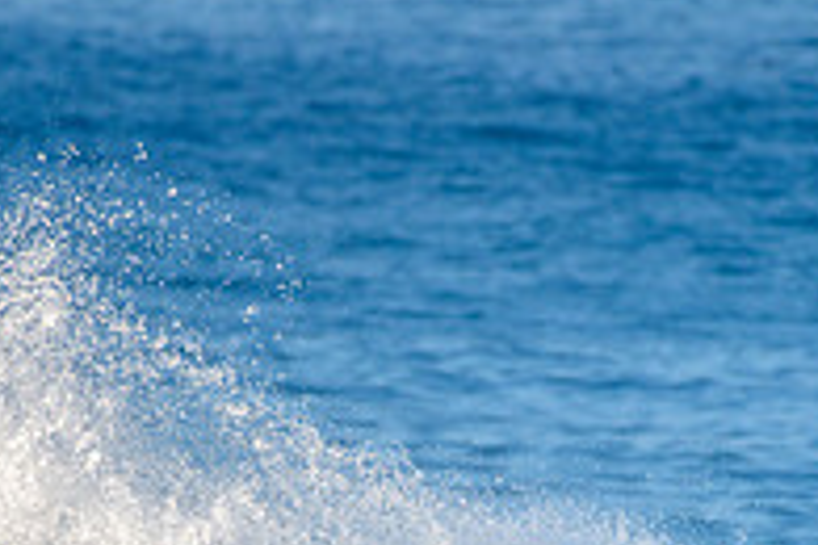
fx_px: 33853
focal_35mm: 1490
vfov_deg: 0.9
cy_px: 715
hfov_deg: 1.4
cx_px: 453
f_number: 5.6
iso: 450
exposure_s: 1/2000
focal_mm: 500
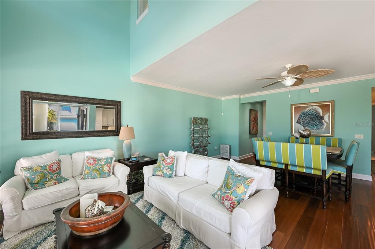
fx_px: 146
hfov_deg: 104.3
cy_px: 124
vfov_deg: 81.2
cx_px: 188
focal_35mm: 14
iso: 800
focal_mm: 14
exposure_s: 1/50
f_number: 8
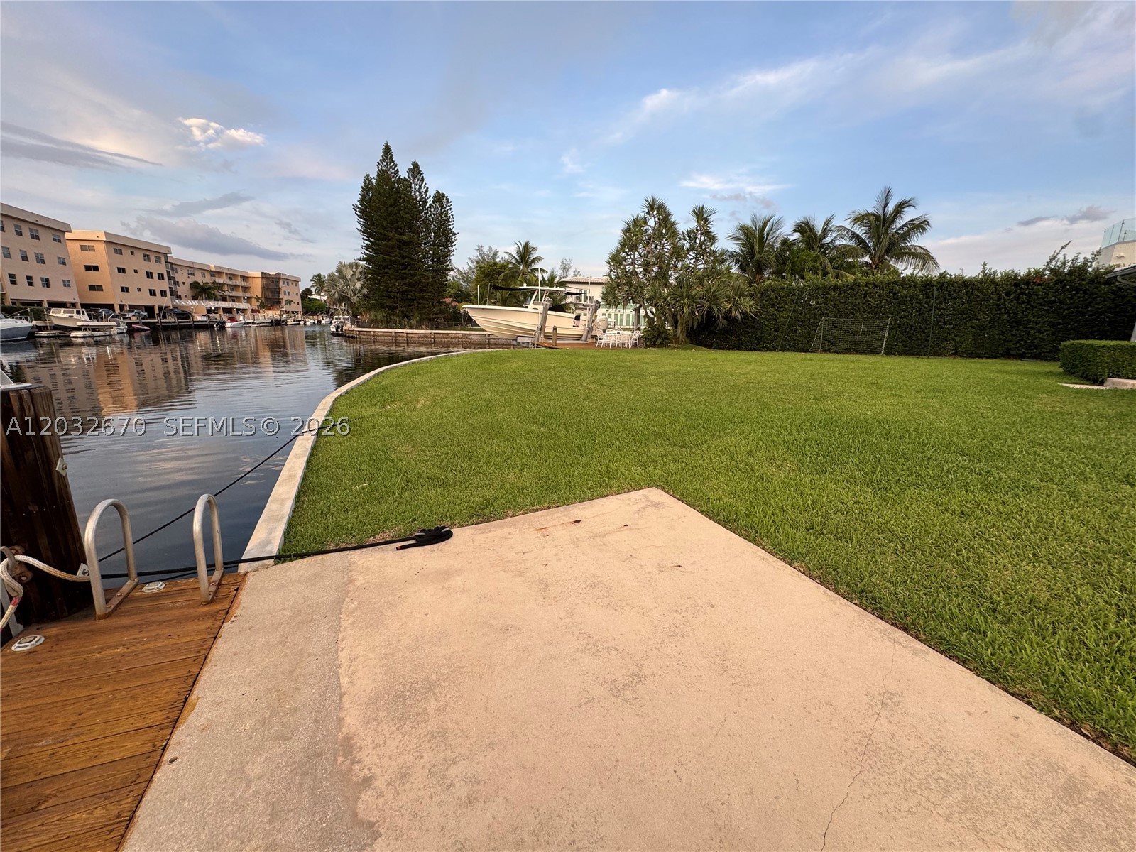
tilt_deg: -13.5
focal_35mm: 14
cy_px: 426
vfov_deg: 85.7
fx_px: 459
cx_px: 568
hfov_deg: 102.1
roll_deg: -1.8
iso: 40
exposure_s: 1/140
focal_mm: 2.22
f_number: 2.2
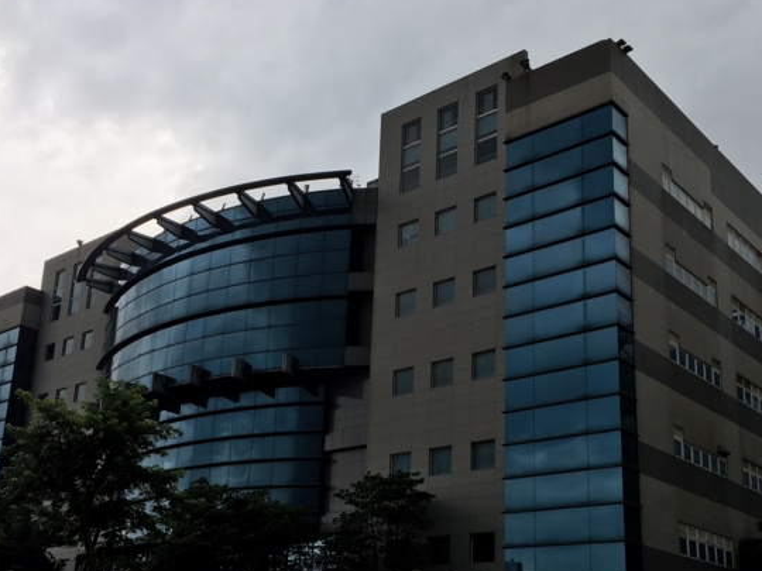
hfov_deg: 43.9
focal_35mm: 43
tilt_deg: +16.9
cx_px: 378
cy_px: 393
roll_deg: -1.6
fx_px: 947
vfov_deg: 33.2
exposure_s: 1/596
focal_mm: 4.15
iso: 25
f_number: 2.2
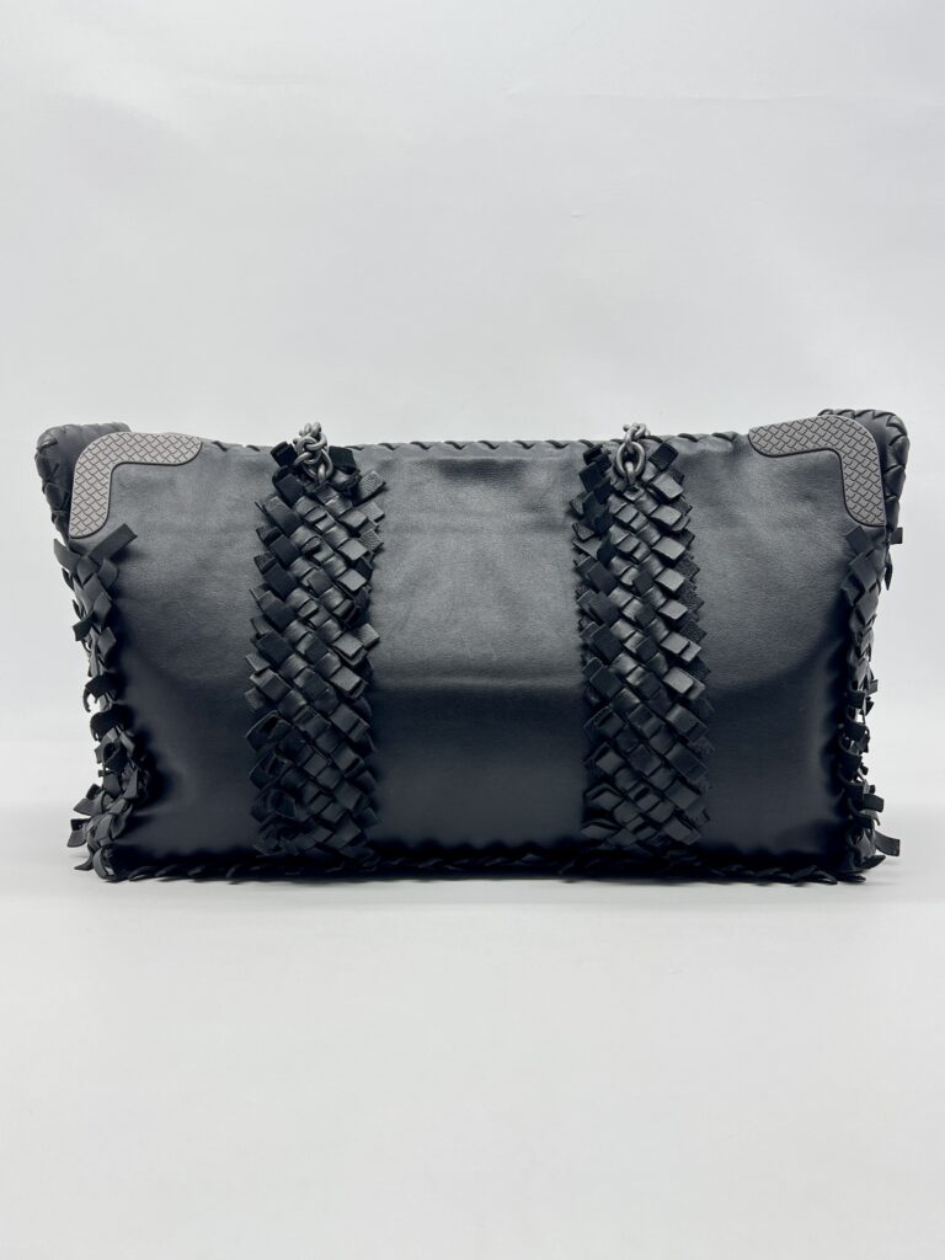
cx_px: 472
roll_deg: -0.4
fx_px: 946
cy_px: 630
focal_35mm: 26
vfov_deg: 67.3
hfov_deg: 53.1
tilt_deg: -4.2
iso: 32
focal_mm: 5.7
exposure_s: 1/113
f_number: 1.5
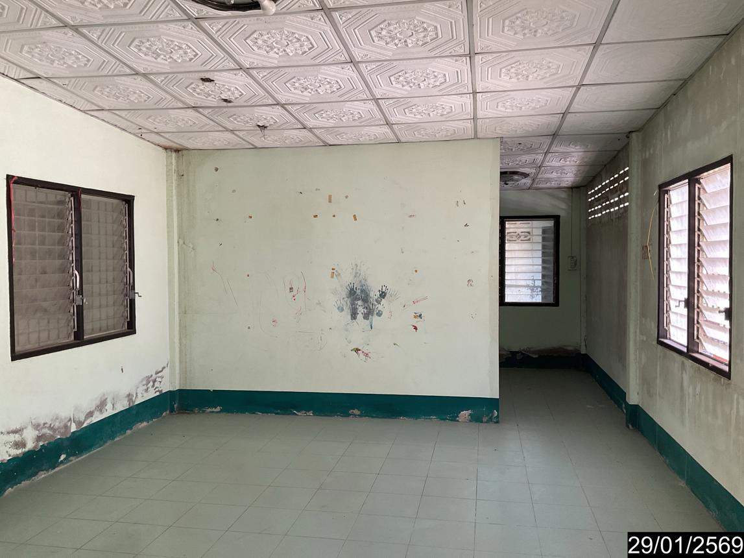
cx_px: 372
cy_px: 279
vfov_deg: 48.2
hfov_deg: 61.7
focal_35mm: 29
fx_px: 623
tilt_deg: -0.4
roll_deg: -0.3
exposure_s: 1/60
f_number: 1.8
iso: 64
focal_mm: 3
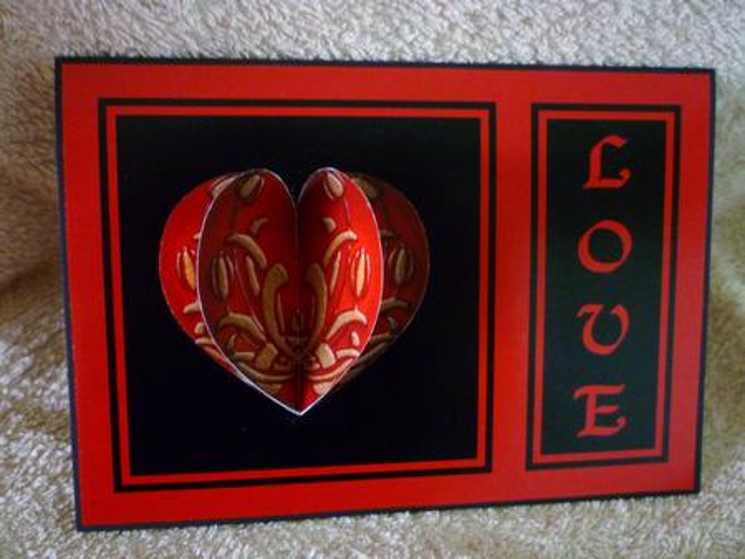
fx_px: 624
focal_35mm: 29
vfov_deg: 48.3
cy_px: 280
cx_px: 372
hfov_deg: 61.6
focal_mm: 5.2
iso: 400
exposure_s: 1/8
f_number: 3.3
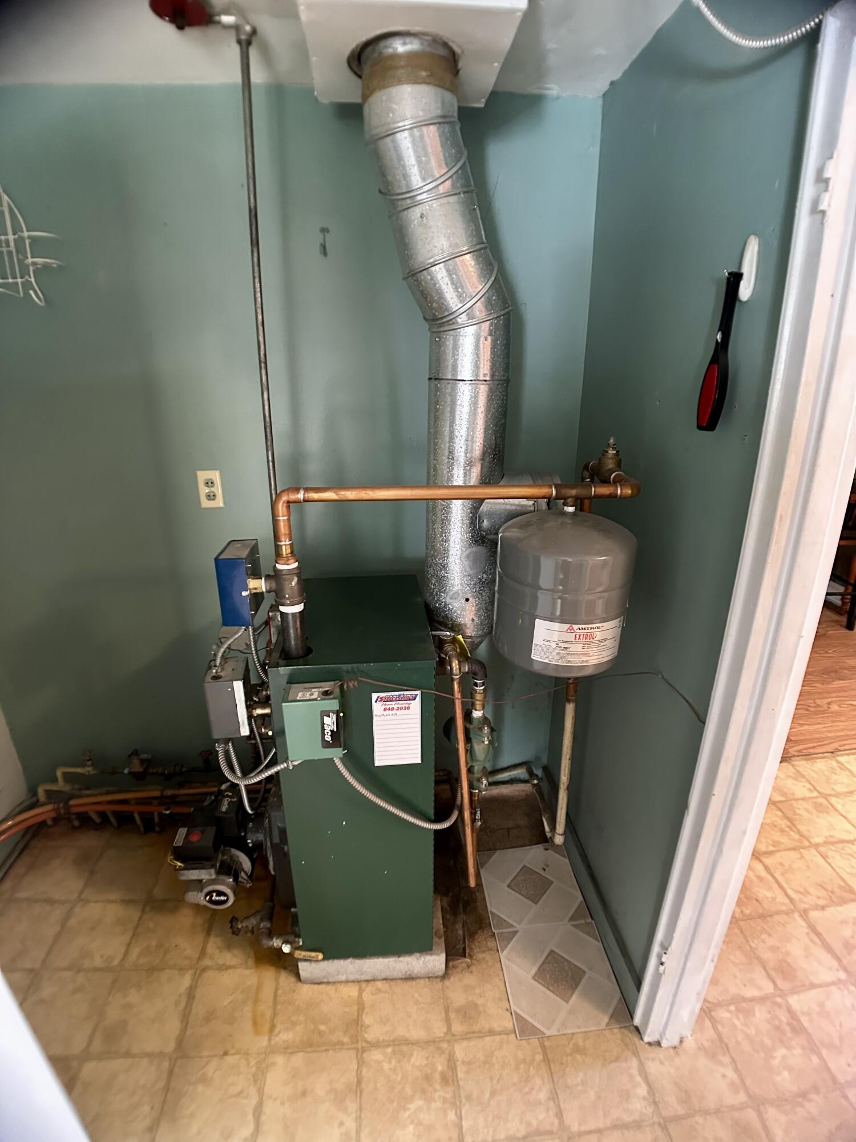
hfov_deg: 56.8
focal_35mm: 24
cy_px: 571
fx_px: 791
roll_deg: -0.5
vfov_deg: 71.6
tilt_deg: -18.8
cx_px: 428
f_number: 1.78
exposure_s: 1/40
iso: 640
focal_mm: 6.86
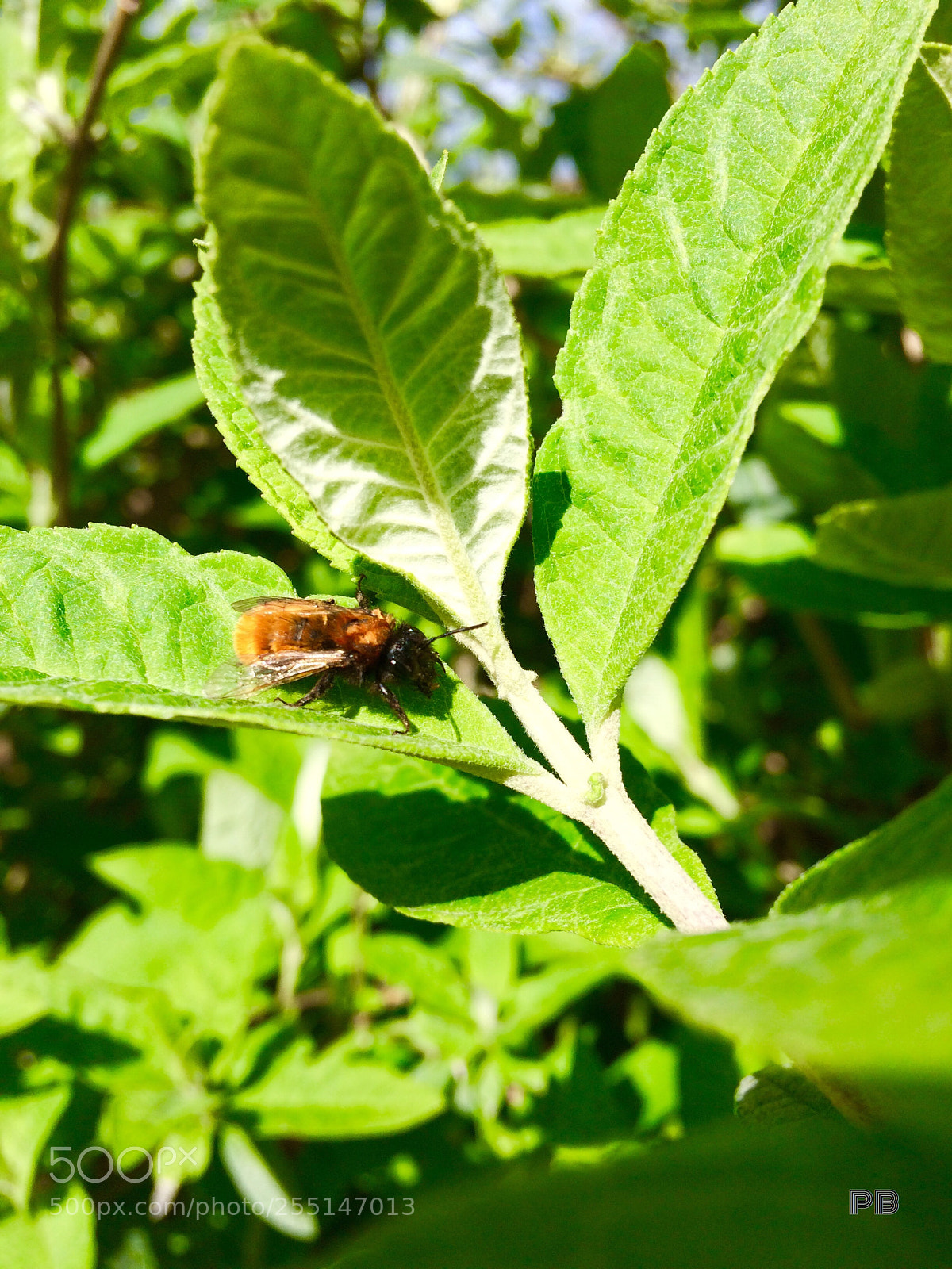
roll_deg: +1.4
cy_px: 634
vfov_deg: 61.7
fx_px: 1063
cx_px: 476
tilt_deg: -5.2
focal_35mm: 29
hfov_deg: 48.2
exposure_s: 1/1466
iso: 32
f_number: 2.2
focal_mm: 4.15
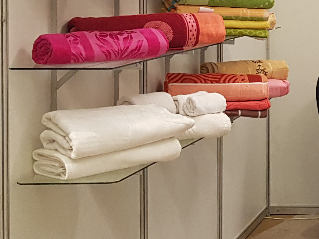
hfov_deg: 17.3
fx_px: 894
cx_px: 535
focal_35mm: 97
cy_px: 15
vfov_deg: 15.0
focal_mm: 4.2
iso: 125
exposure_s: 1/50
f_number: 1.7
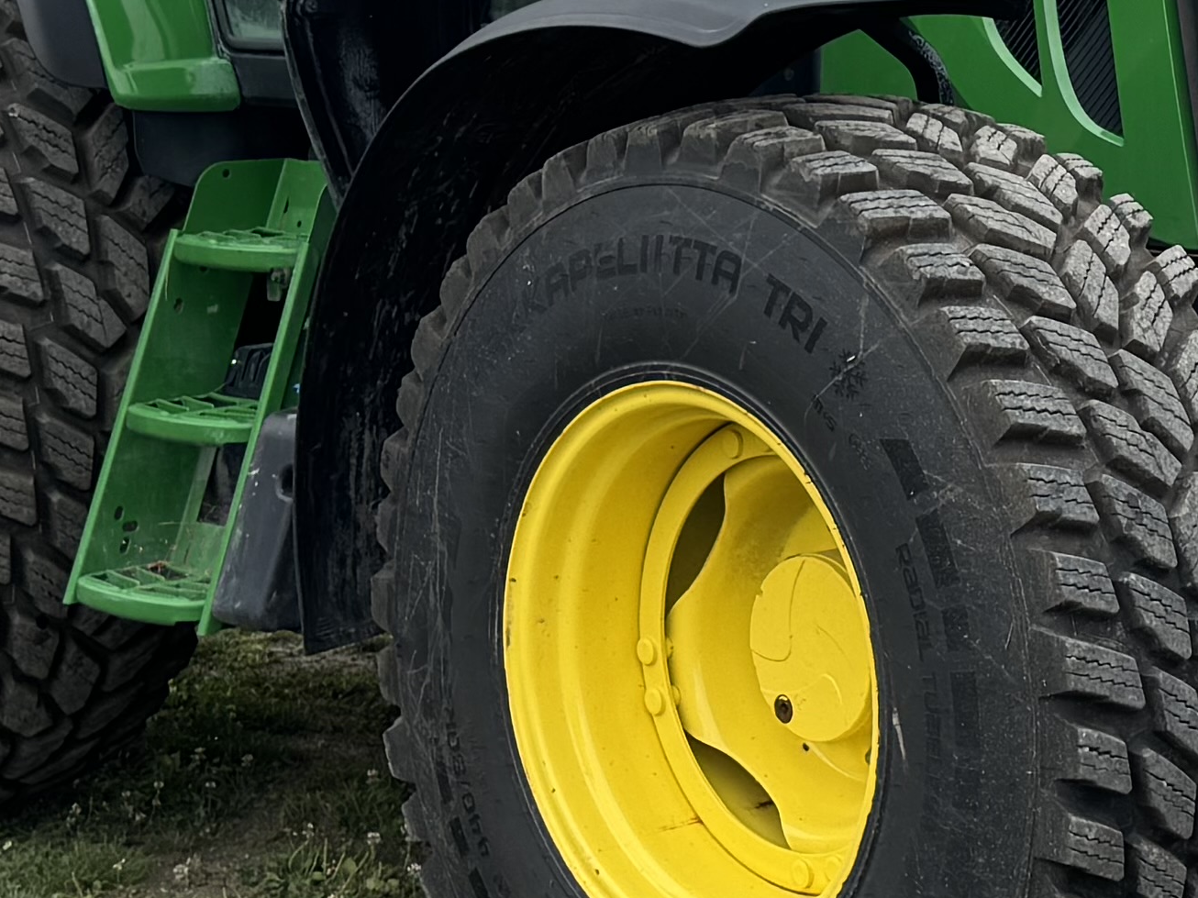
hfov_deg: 18.2
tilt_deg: -3.0
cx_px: 1238
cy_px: 204
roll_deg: +0.2
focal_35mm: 105
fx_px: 3633
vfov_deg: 14.0
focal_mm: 6.76
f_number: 1.78
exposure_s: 1/1456
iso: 80
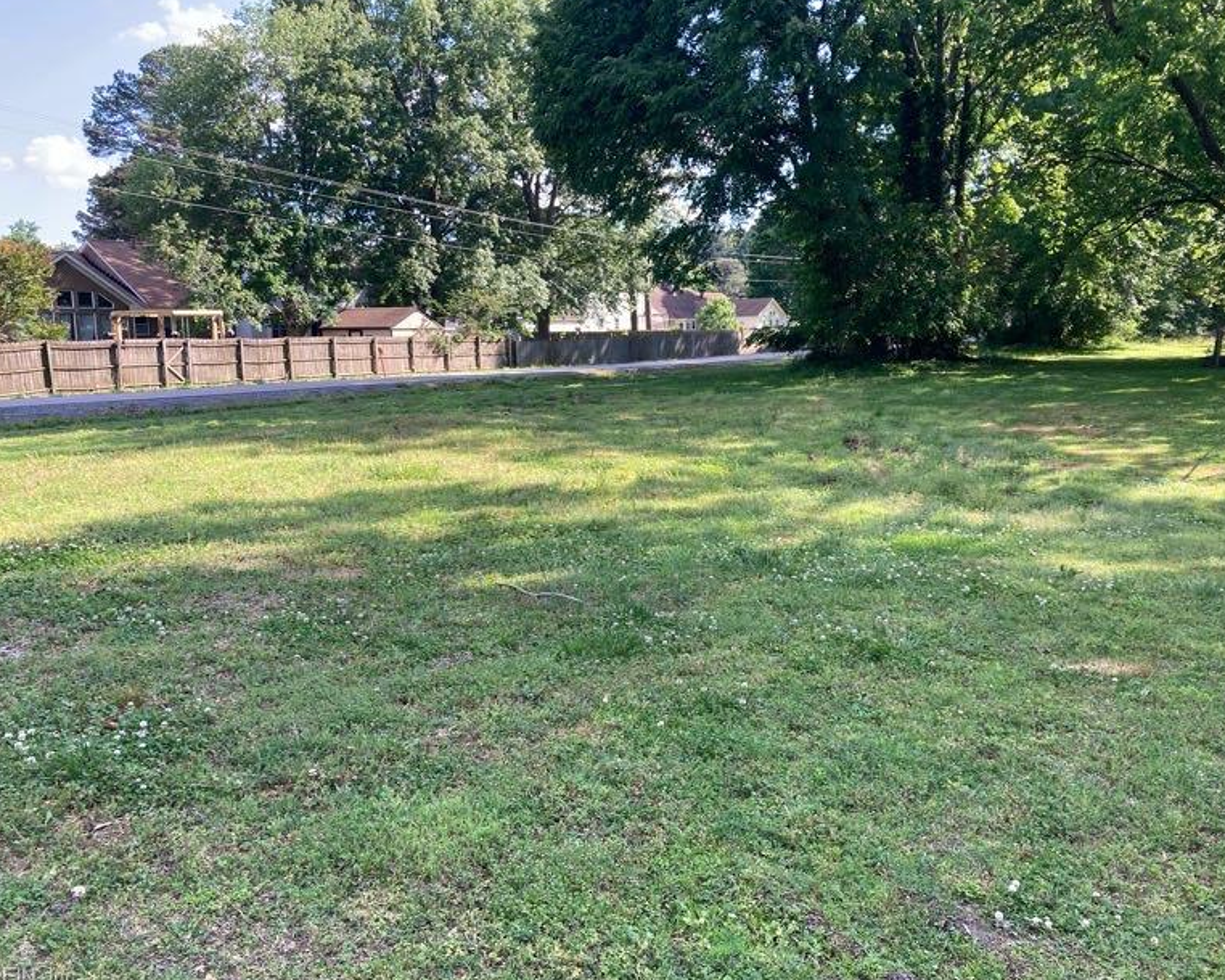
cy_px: 487
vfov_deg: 48.5
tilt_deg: -8.1
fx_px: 1087
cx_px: 656
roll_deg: +1.1
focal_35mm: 30
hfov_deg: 58.7
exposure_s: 1/286
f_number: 1.8
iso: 20
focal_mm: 3.99
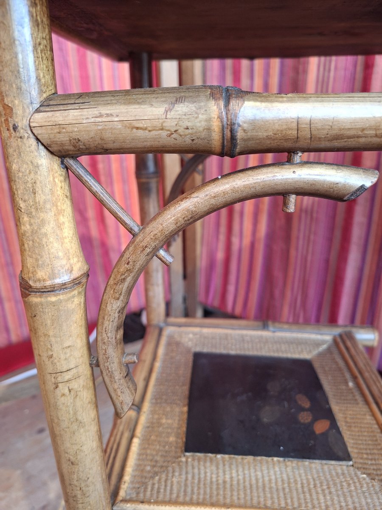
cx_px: 191
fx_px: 338
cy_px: 255
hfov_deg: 58.9
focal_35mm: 23
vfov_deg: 73.9
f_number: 1.8
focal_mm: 5.54
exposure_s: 1/100
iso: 200
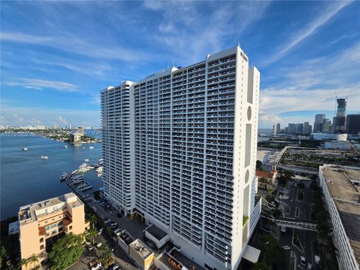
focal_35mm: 13
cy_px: 135
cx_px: 180
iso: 40
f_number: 1.9
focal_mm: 2.2
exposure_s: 1/2163
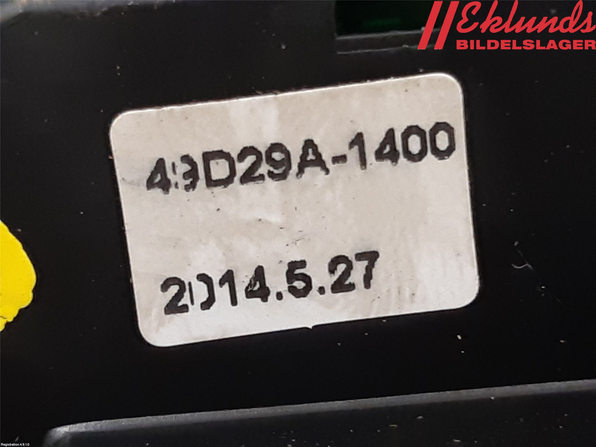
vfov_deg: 53.1
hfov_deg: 67.3
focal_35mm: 26
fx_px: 448
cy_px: 224
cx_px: 298
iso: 200
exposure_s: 1/50
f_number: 1.7
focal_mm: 3.93
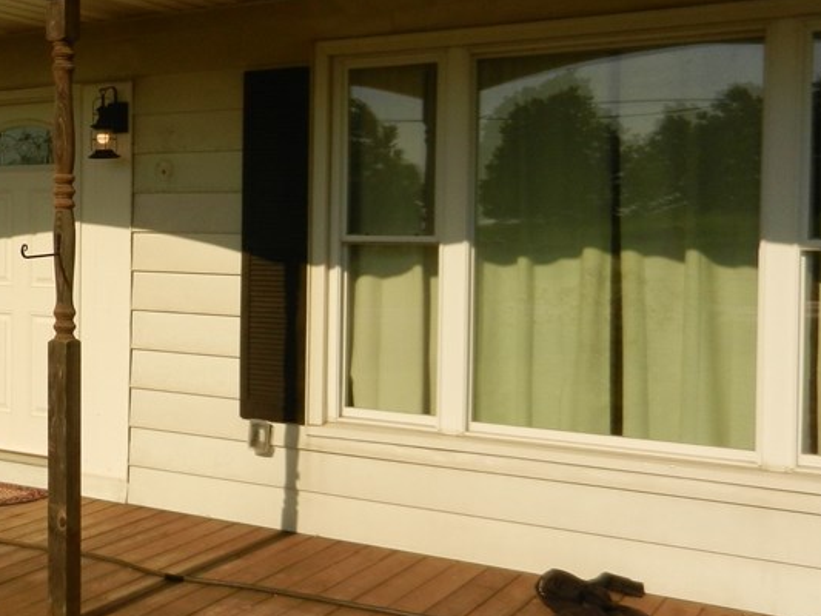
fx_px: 1139
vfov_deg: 30.2
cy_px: 256
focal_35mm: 48
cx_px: 129
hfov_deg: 37.8
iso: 160
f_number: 7
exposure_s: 1/1000
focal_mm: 4.5
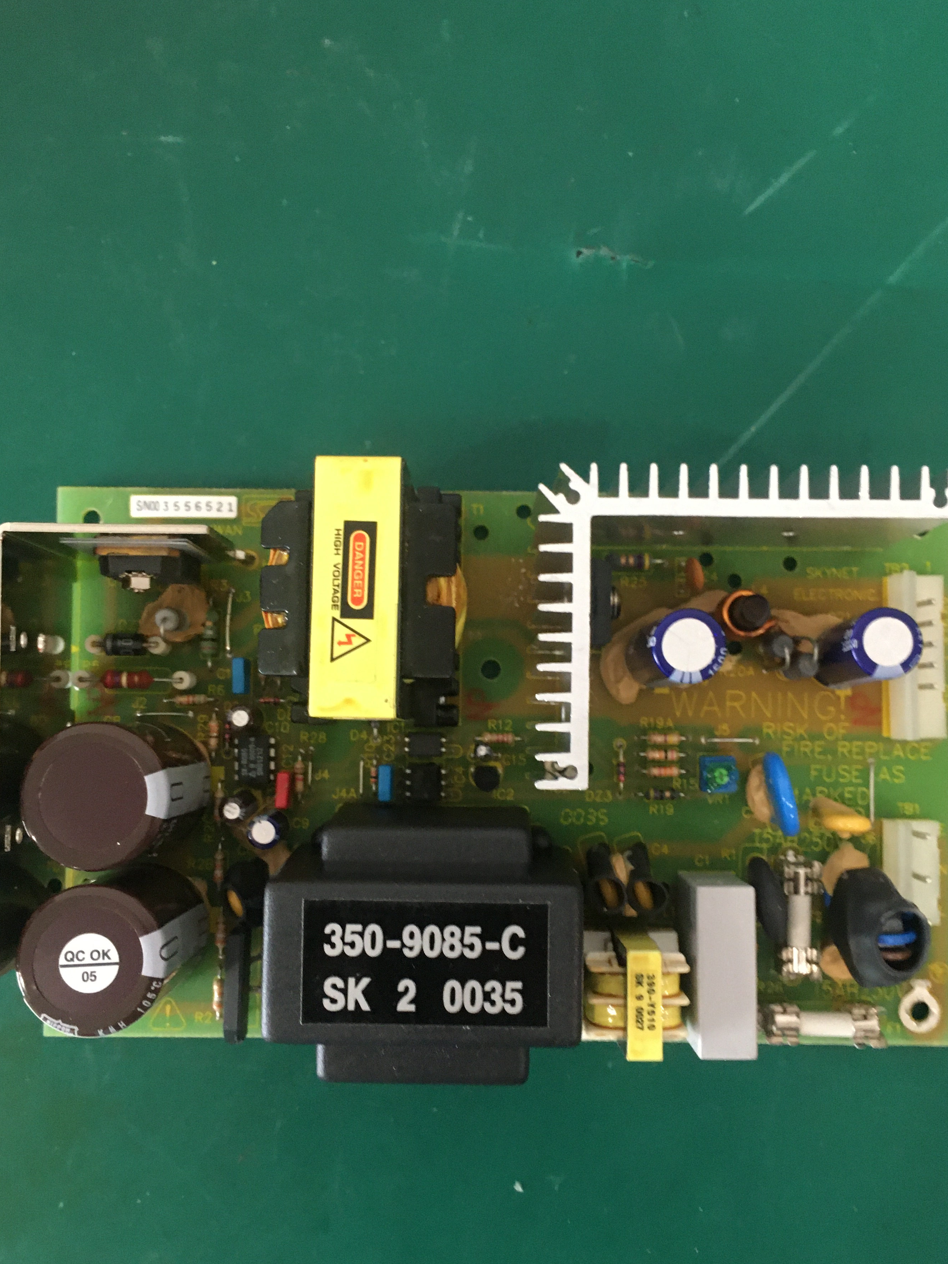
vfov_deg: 55.3
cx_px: 474
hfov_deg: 42.9
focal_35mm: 33
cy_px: 664
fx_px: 1205
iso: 200
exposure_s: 1/20
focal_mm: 4.15
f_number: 2.2
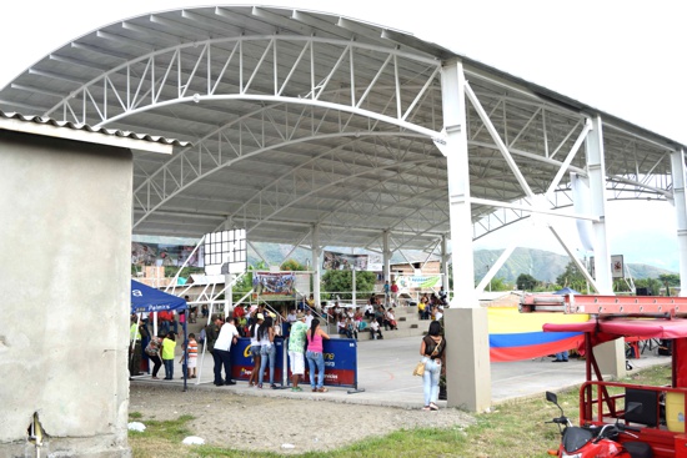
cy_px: 229
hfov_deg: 47.9
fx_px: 773
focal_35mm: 40
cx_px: 344
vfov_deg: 33.0
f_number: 8
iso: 280
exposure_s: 1/250
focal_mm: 27
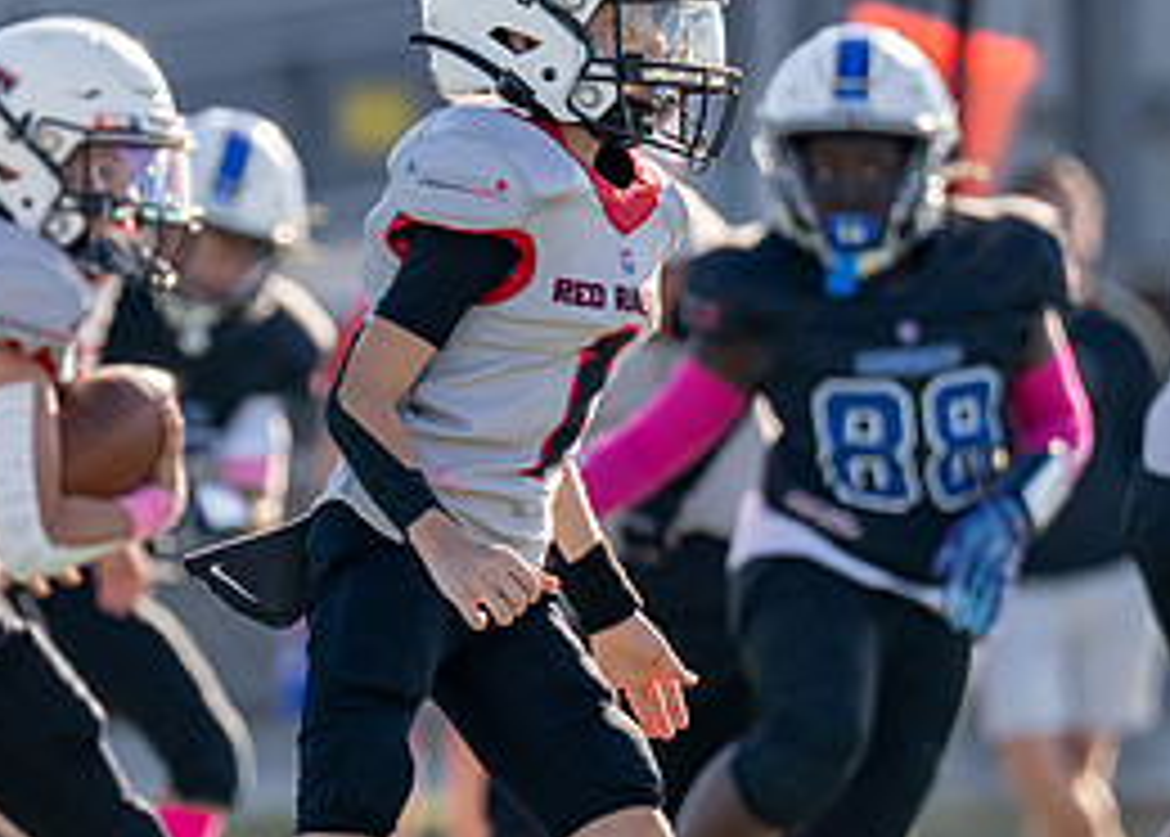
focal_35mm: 778
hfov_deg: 2.6
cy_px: 322
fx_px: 25866
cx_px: 153
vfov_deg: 1.9
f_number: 2.8
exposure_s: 1/2500
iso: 160
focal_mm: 200
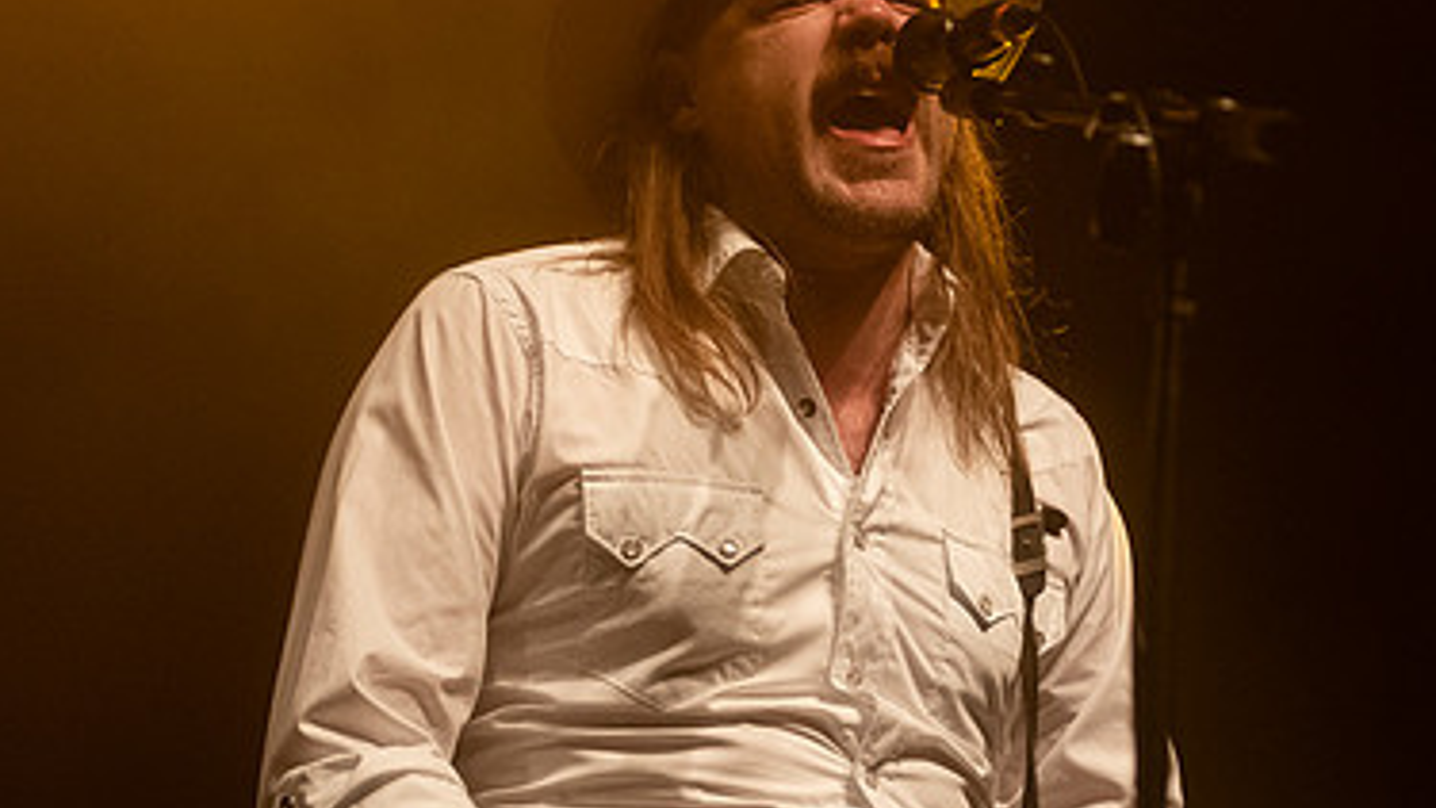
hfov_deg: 16.0
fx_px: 5103
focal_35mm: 134
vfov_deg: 9.1
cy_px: 430
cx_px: 791
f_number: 3.2
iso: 2500
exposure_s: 1/200
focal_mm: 80
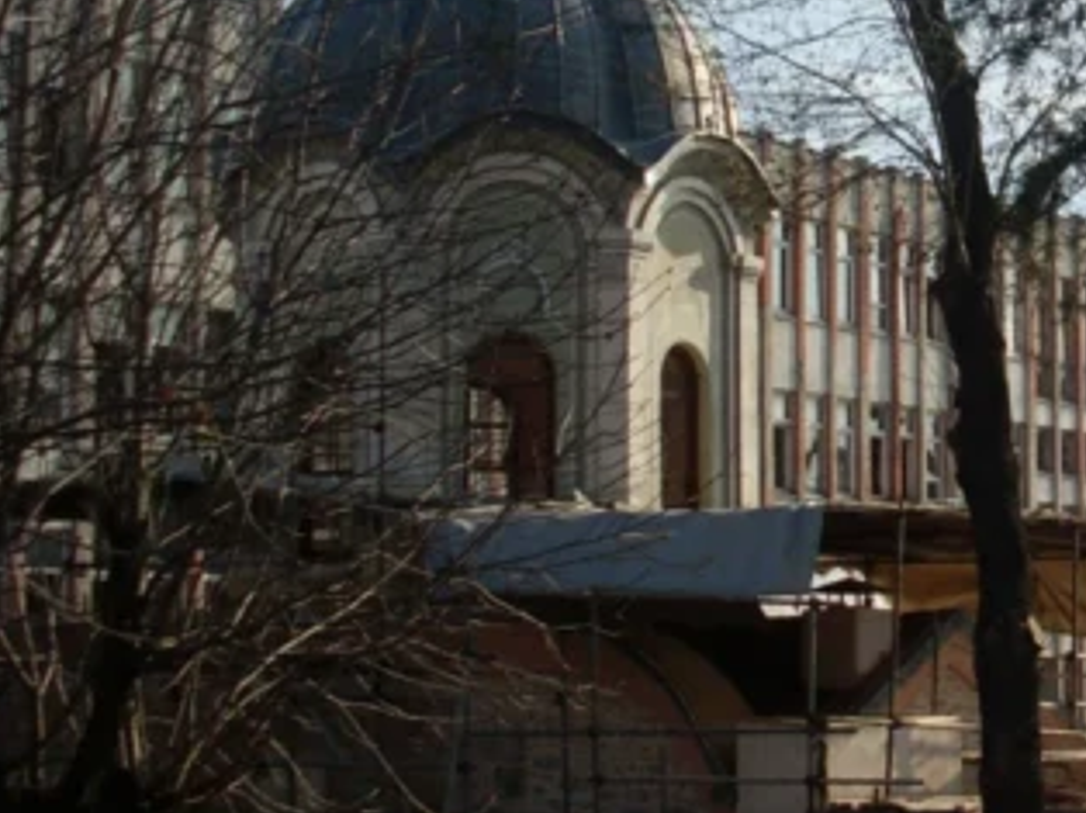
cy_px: 387
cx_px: 1197
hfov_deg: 20.1
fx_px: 2915
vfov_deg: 15.9
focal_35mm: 93
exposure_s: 1/250
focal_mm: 6.3
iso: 80
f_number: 7.7
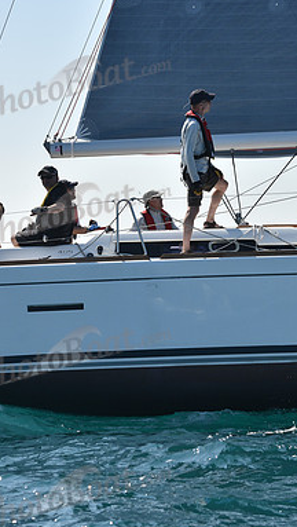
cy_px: 264
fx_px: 1551
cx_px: 243
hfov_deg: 10.9
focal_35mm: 111
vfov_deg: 19.3
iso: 250
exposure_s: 1/1600
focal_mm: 70
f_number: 6.3
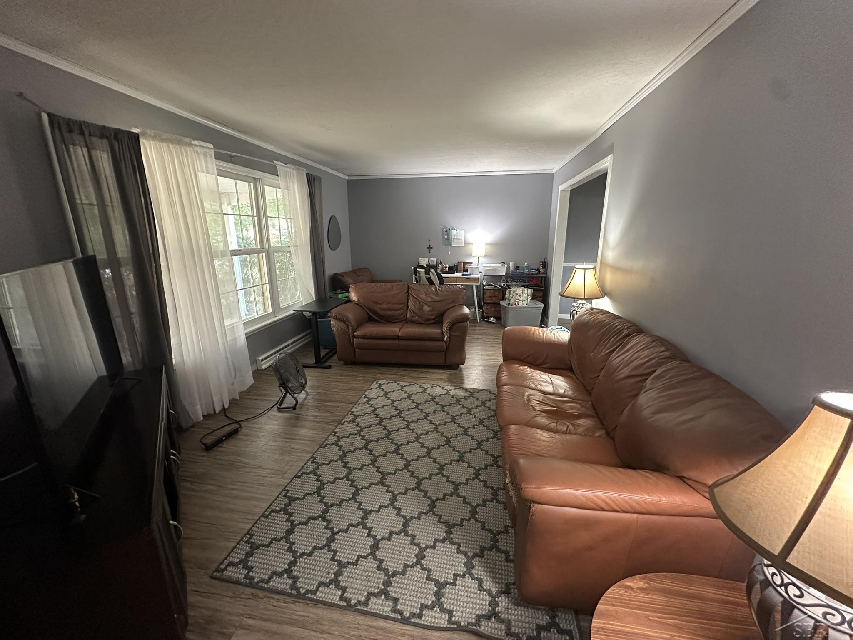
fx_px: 345
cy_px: 320
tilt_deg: -12.8
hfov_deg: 102.1
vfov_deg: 85.7
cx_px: 426
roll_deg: -0.1
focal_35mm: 14
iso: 640
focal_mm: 2.22
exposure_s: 1/60
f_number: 2.2
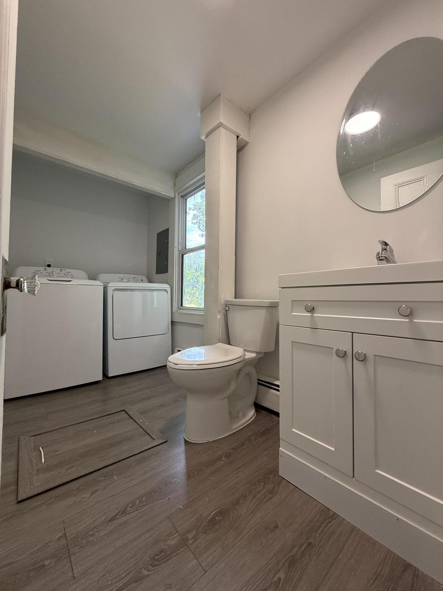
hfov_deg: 85.7
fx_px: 239
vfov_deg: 102.1
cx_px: 222
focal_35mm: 14
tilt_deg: +1.9
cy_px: 296
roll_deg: -1.6
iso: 200
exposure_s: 1/99
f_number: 2.2
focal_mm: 2.22
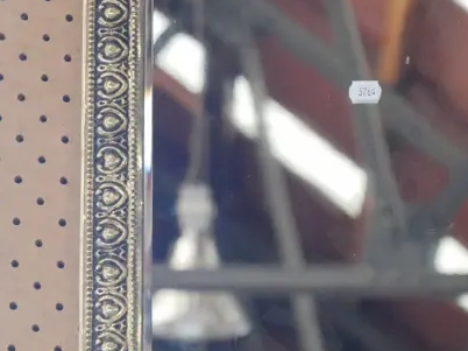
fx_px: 3445
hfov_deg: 7.8
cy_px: 225
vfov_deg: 5.8
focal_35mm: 255
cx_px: 368
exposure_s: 1/100
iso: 3200
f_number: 5.6
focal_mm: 50
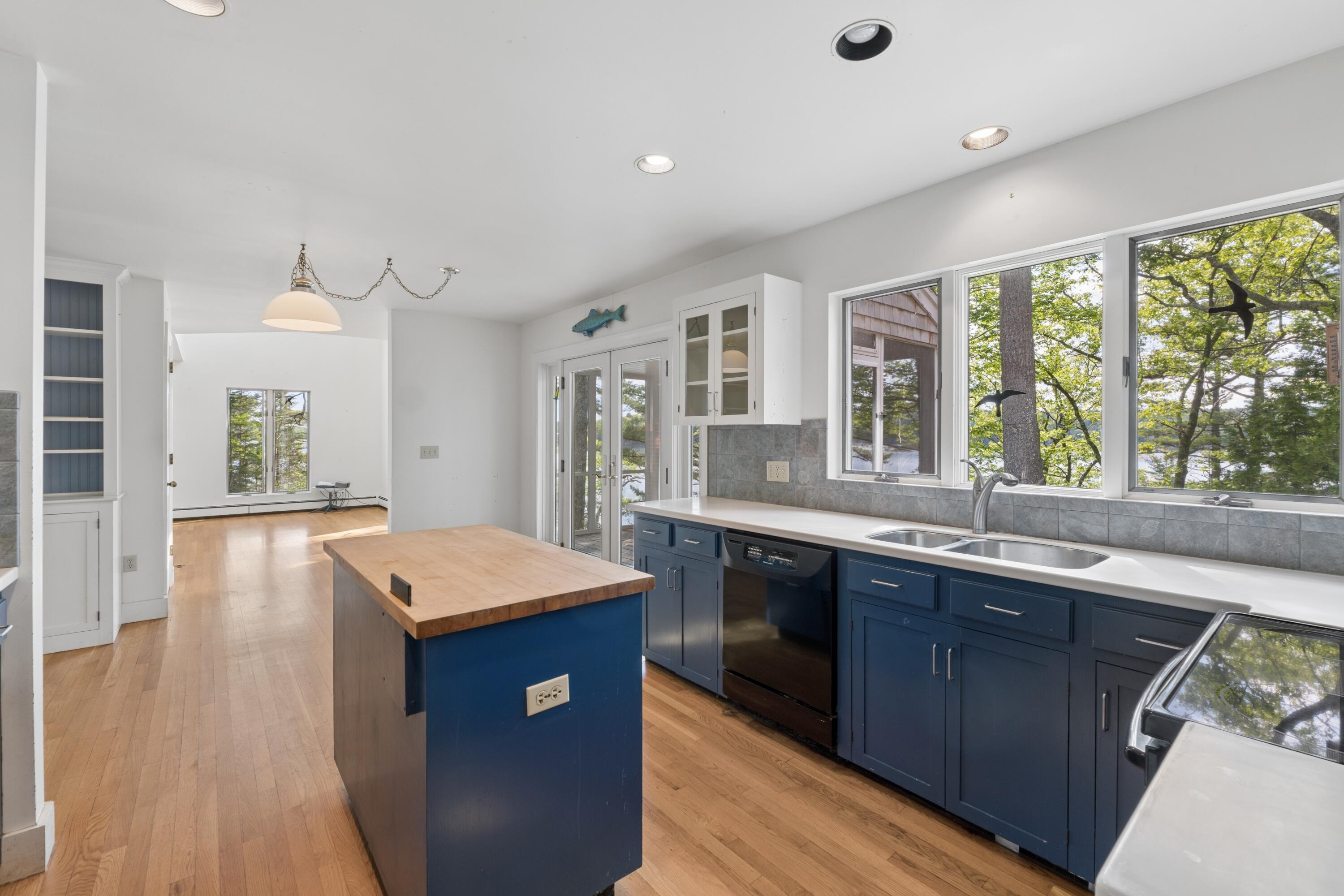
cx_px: 672
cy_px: 448
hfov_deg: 100.4
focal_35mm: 15
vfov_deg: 77.3
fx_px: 560
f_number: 7.1
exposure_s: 1/25
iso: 160
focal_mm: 10
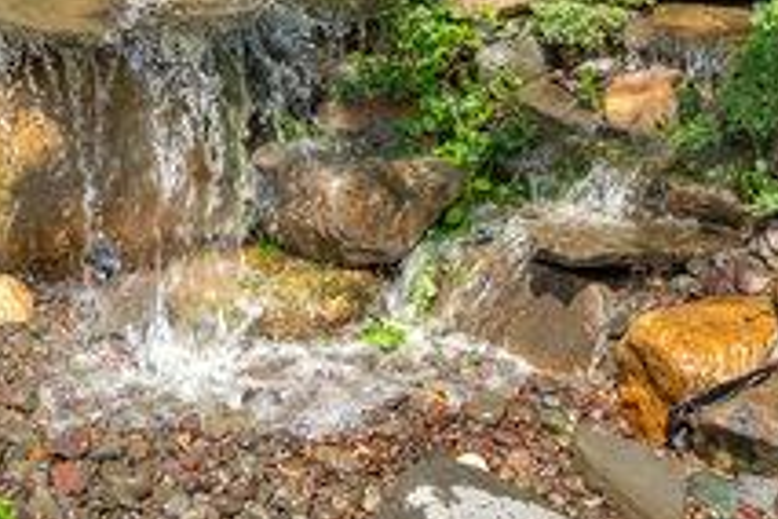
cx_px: 216
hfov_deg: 26.7
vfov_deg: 16.9
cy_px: -192
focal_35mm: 75
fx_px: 1621
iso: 100
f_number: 6.3
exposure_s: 1/200
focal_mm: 16
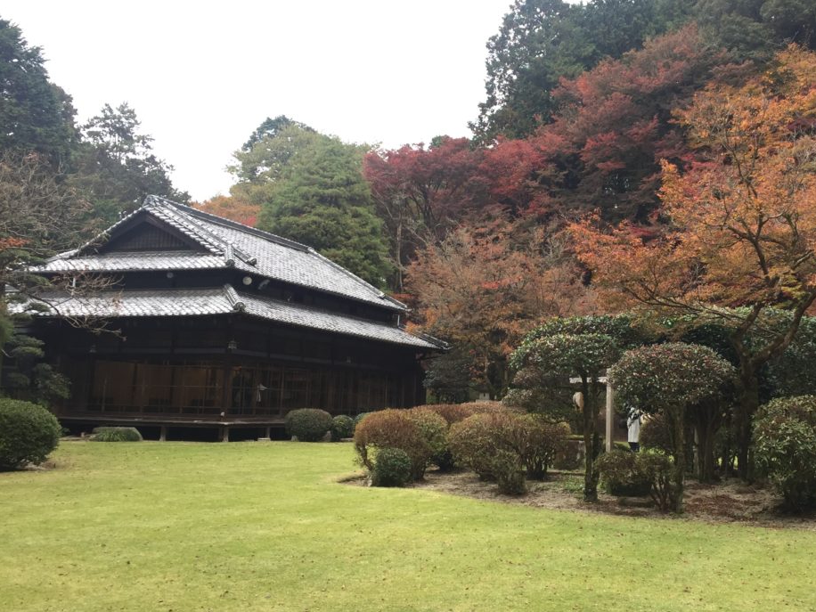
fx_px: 896
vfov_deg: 37.7
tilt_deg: +6.8
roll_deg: -0.9
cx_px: 534
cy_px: 287
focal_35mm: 38
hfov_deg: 48.3
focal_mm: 4.15
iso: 32
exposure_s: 1/120
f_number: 2.2
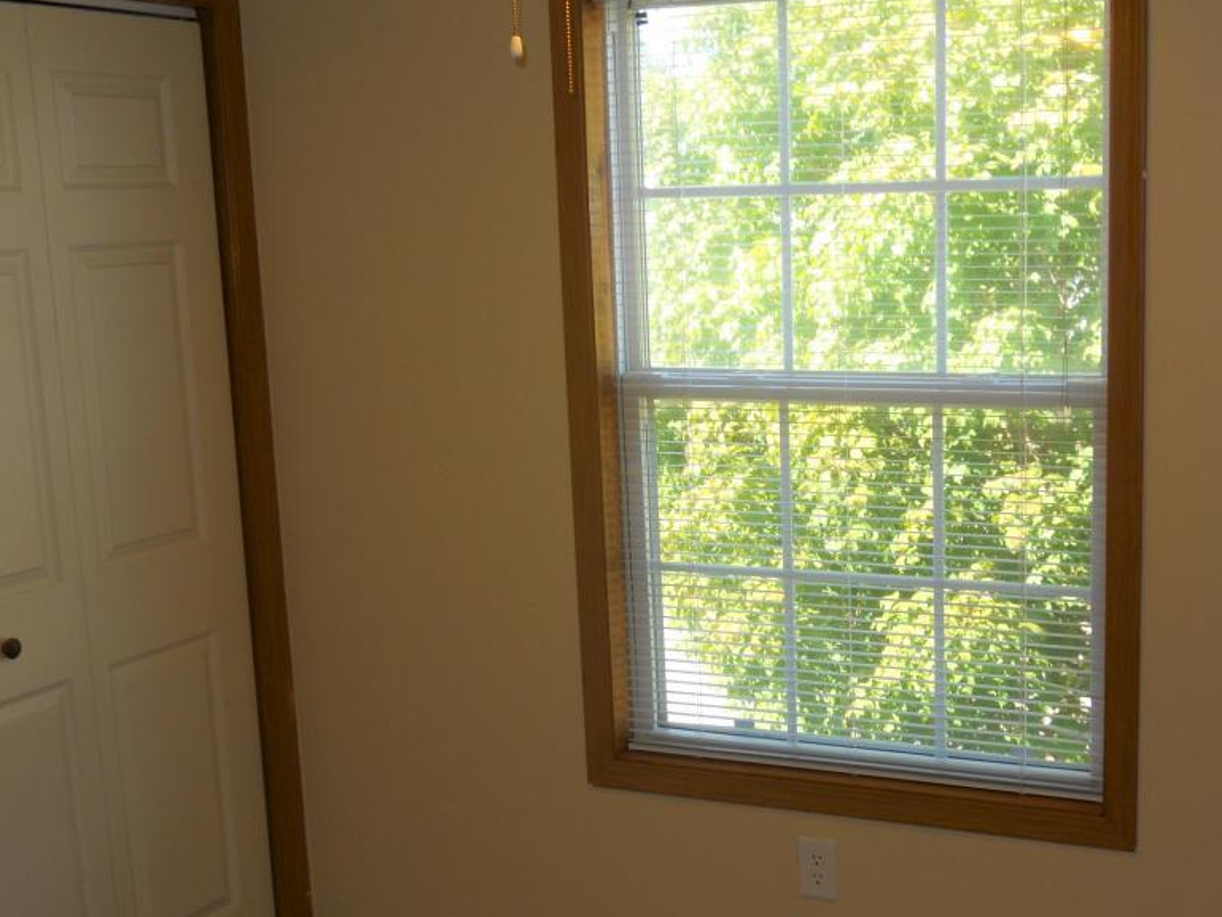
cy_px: 562
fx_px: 1694
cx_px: 765
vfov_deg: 30.2
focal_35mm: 48
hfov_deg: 39.4
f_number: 3
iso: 80
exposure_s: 1/100
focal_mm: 6.4
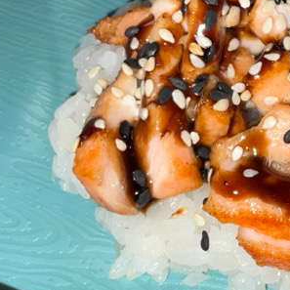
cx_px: 297
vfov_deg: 25.0
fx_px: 654
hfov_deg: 23.8
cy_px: 121
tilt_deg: -62.4
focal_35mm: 69
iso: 16
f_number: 1.8
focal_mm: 3
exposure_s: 1/292
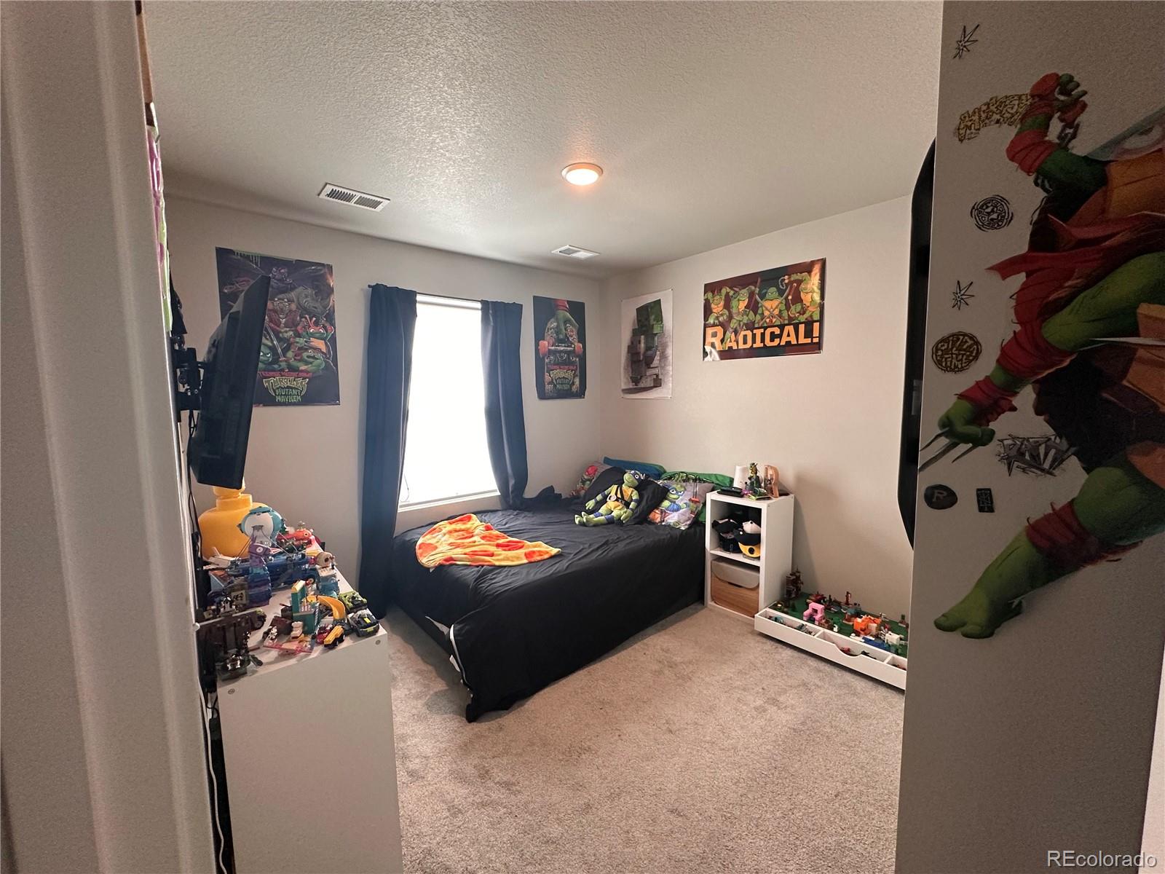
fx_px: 471
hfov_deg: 102.1
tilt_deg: -5.6
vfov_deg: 85.7
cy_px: 437
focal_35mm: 14
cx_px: 582
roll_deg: +0.7
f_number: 2.2
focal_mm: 2.22
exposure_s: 1/120
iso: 250
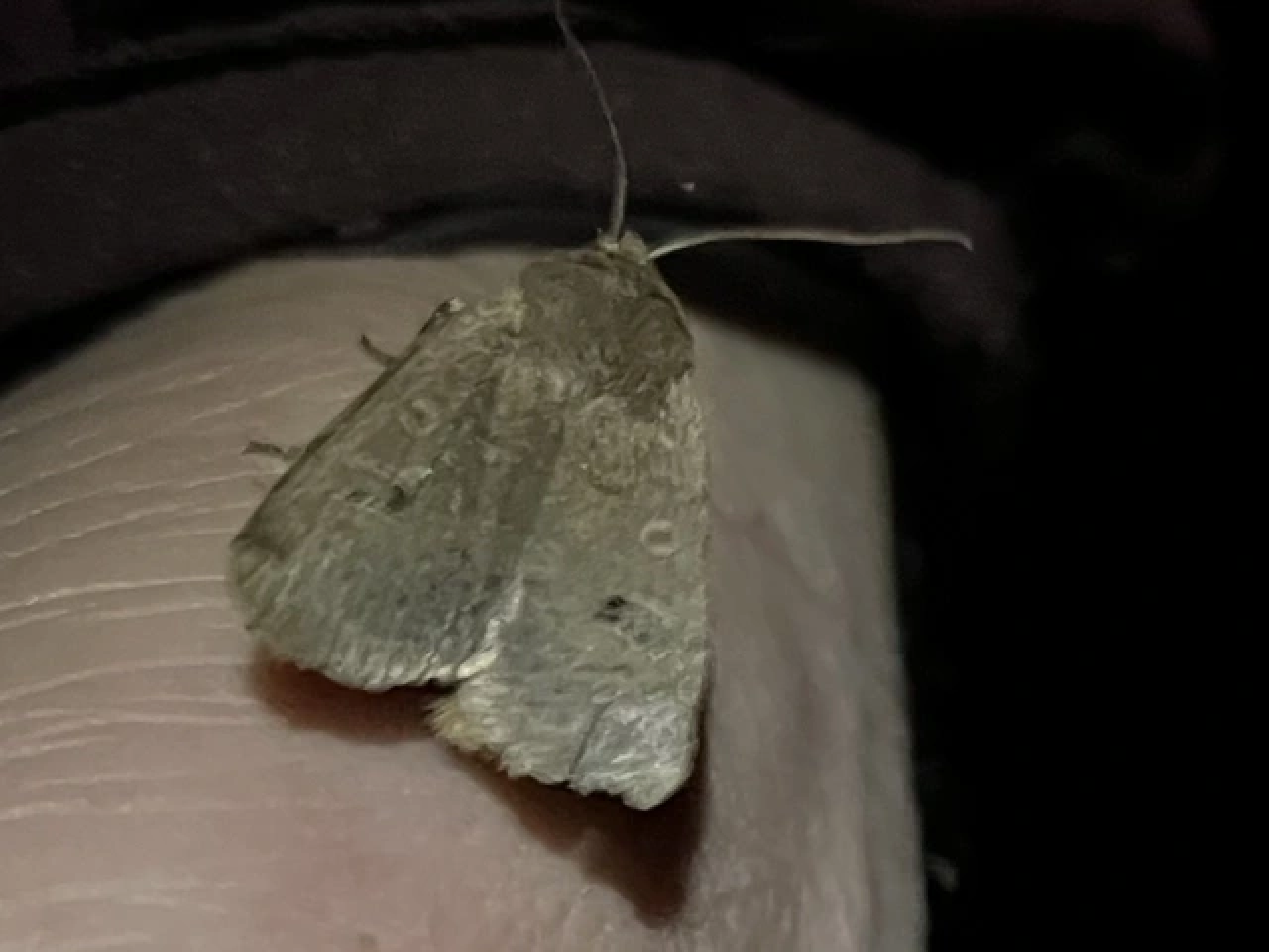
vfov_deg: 53.1
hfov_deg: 67.3
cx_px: 634
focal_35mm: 26
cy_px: 476
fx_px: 953
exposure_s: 1/30
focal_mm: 5.1
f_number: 1.6
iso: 1000
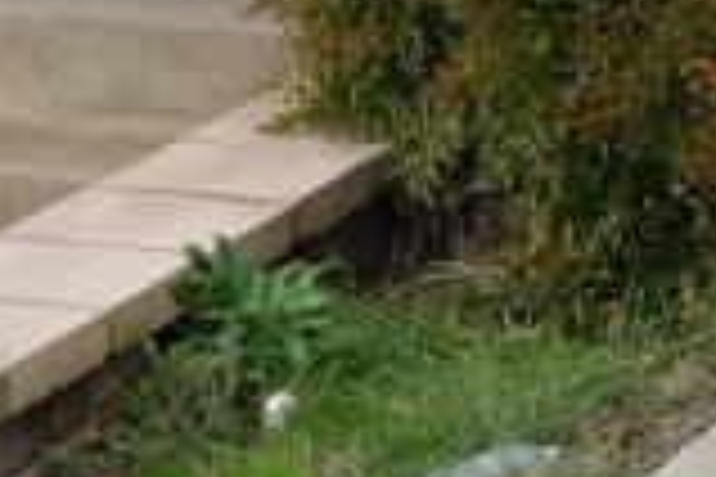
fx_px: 4614
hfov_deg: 8.9
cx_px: 176
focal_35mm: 232
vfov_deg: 5.6
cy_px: -803
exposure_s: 1/500
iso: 125
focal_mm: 13.37
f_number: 4
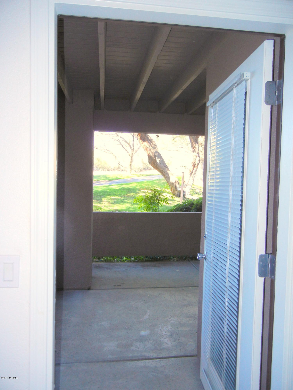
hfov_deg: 46.8
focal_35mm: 30
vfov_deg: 60.0
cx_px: 146
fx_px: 339
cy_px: 195
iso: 160
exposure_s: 1/106
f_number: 3.5
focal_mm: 5.4
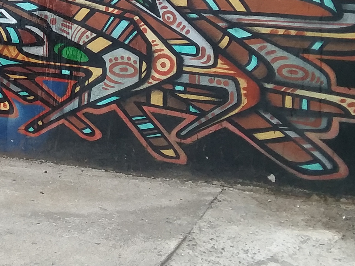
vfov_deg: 20.6
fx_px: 697
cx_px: -14
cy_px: -26
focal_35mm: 68
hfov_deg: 26.7
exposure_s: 1/227
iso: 40
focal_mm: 2.47
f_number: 1.9
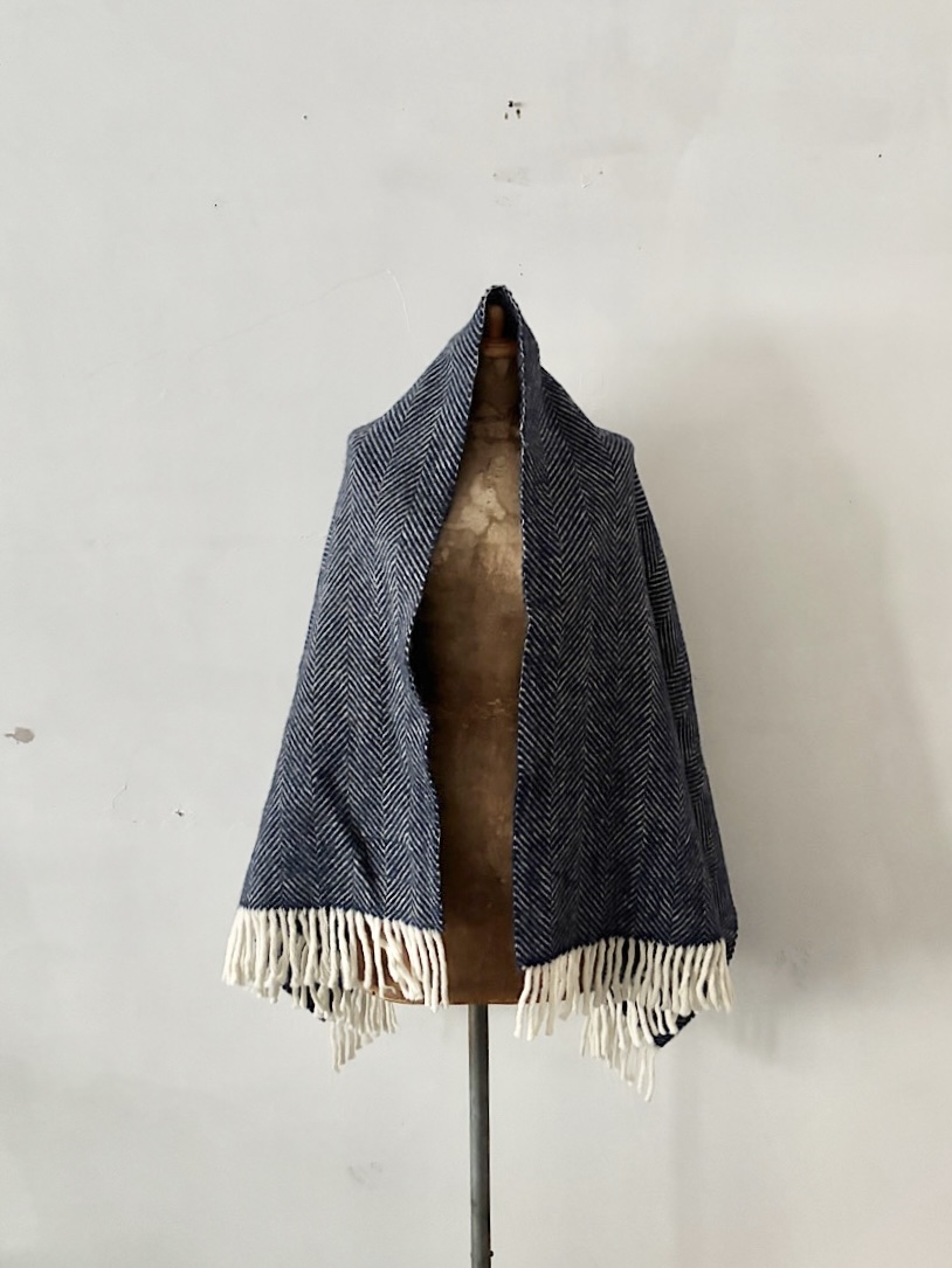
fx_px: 953
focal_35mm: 26
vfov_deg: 67.3
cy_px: 634
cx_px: 476
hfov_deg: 53.1
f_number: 1.6
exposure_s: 1/30
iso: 800
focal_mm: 5.96
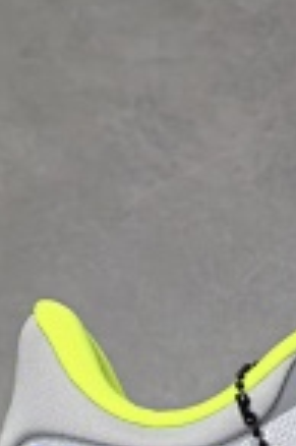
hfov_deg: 7.8
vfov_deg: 11.8
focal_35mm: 171
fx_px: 2114
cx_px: 487
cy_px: 525
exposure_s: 1/50
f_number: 2
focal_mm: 5.75
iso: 160
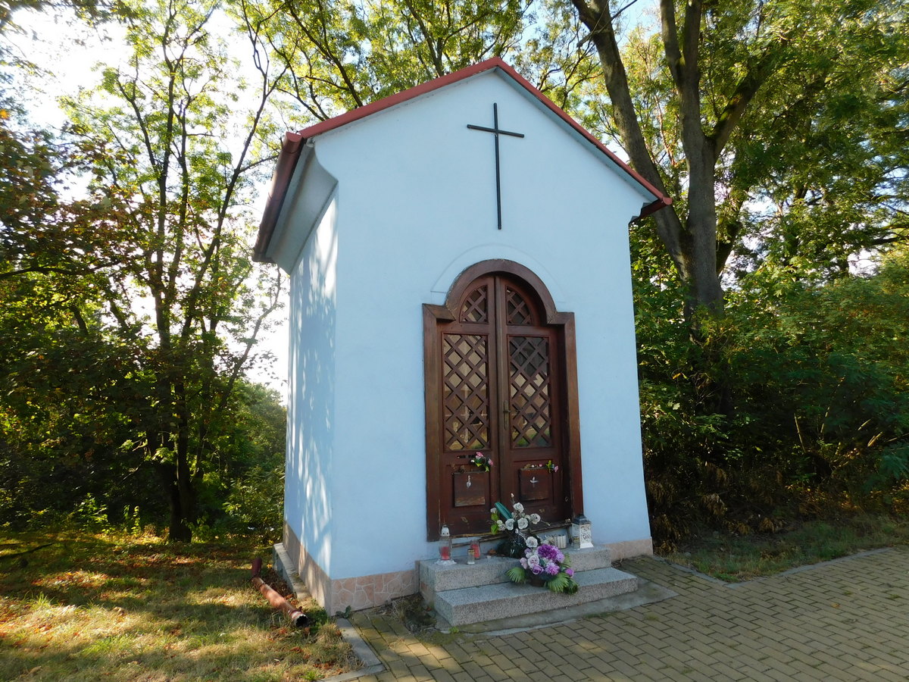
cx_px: 454
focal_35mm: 23
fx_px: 604
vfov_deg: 58.9
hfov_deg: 73.9
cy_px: 341
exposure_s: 1/320
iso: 125
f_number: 3
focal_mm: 4
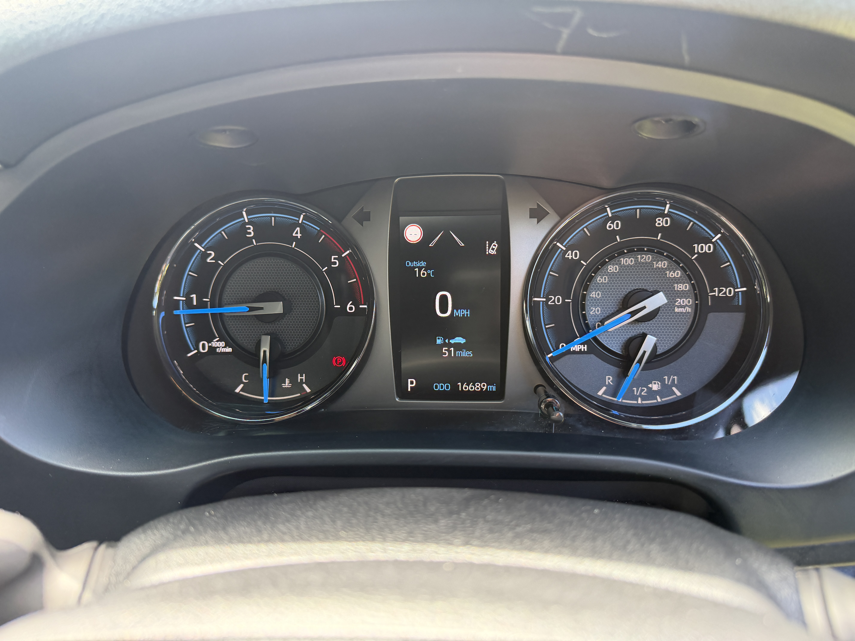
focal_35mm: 24
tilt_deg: -25.9
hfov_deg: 71.6
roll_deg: +2.2
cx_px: 428
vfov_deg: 56.8
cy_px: 320
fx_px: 593
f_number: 1.78
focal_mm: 6.76
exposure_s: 1/93
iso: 200
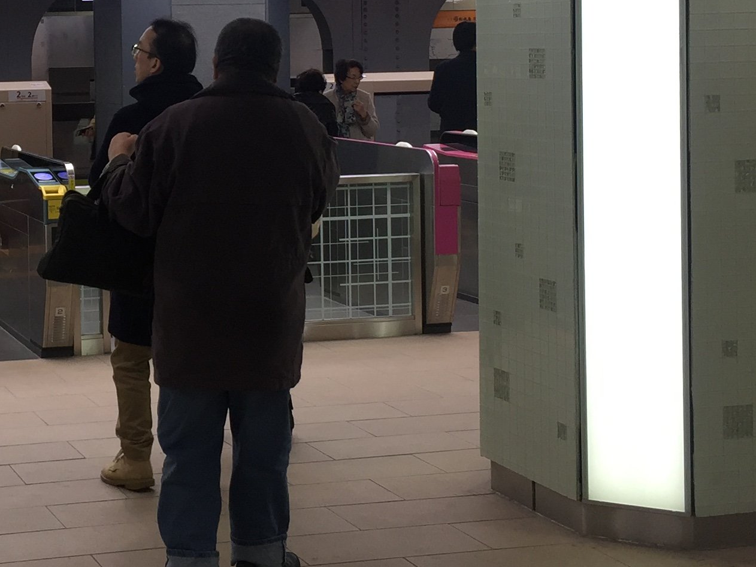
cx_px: 47
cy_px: 95
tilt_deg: -2.6
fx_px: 1638
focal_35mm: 75
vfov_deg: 19.4
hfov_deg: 25.0
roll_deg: +1.6
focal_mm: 4.2
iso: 40
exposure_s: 1/100
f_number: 2.2
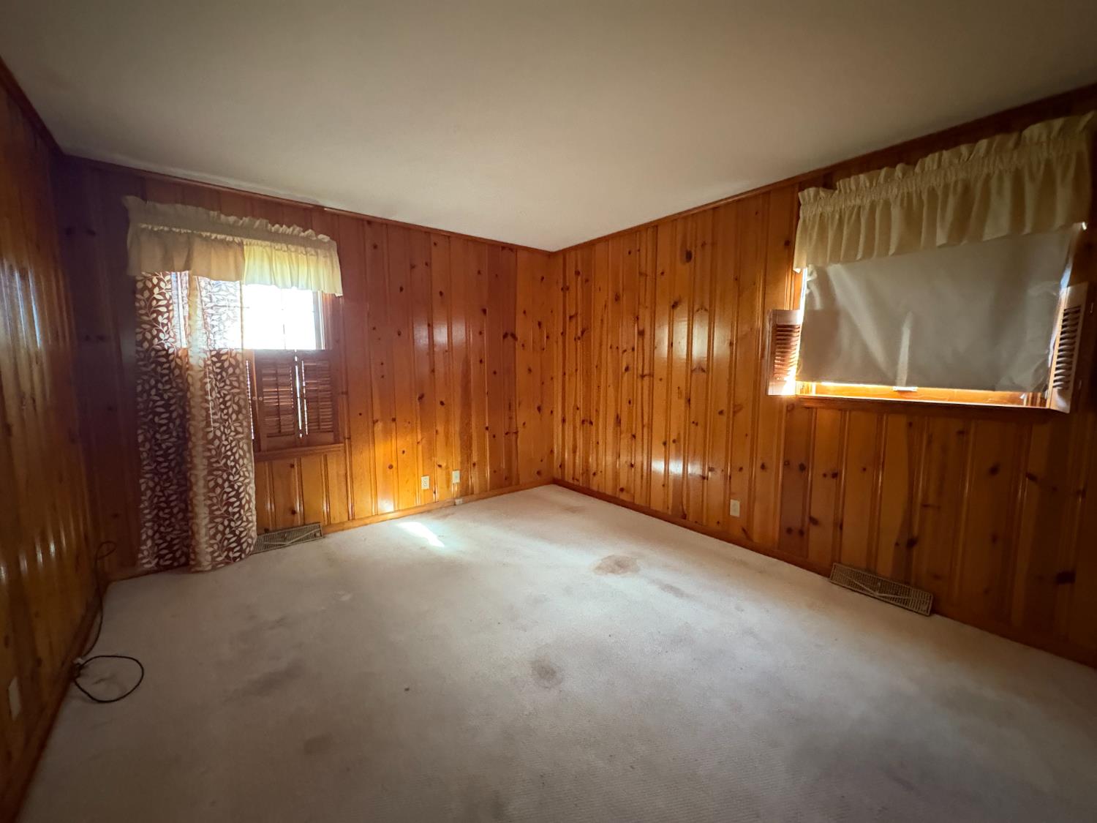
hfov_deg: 102.1
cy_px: 412
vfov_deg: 85.7
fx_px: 444
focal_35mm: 14
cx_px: 548
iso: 1000
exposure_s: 1/30
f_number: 2.2
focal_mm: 2.22
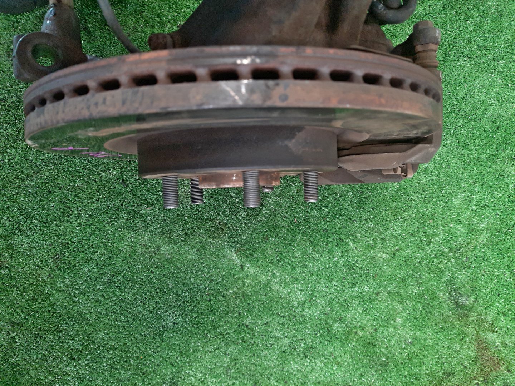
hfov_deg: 69.4
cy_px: 193
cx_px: 258
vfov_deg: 54.9
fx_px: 372
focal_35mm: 25
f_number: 2
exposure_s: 1/25
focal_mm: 4.6
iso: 346
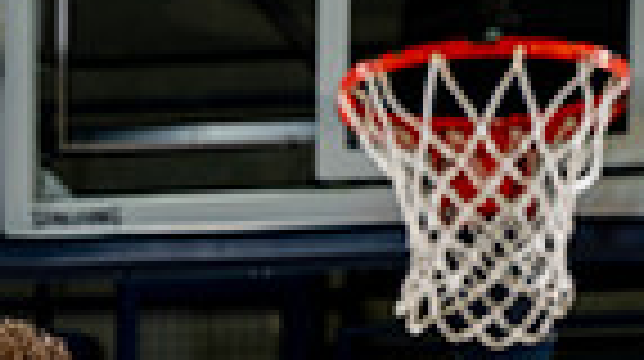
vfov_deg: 6.1
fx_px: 3206
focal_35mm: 188
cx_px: 90
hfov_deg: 11.4
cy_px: 981
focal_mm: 57
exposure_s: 1/250
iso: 640
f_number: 8
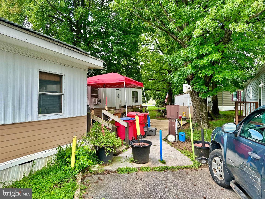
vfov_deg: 56.8
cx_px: 132
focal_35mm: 24
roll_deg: +0.0
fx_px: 184
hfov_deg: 71.6
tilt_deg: -1.6
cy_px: 100
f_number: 1.78
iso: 80
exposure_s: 1/836
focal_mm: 6.86
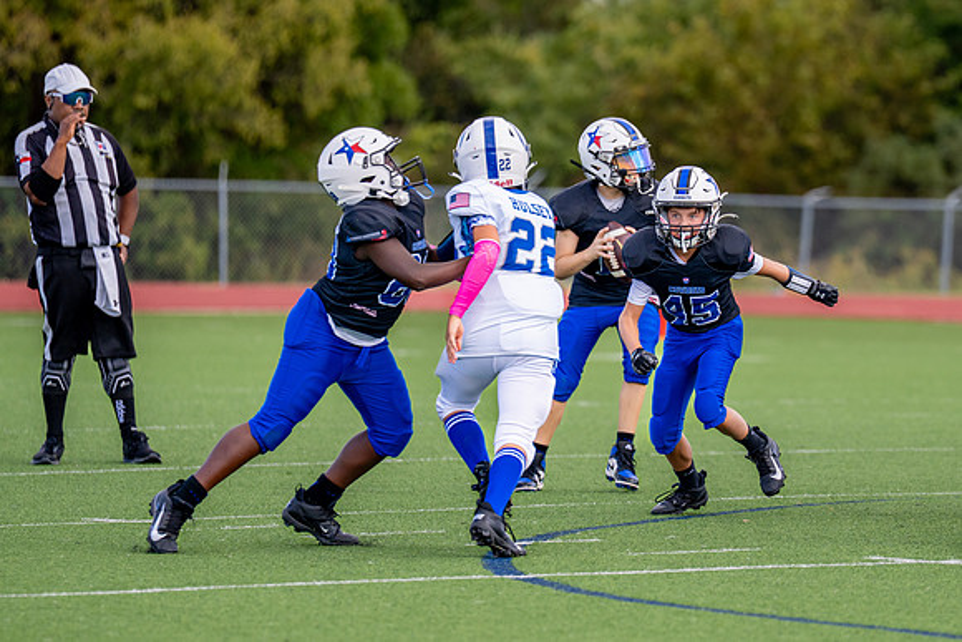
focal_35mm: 349
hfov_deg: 5.9
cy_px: 295
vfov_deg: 3.9
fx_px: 9331
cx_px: 759
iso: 320
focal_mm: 200
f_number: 2.8
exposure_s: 1/2500
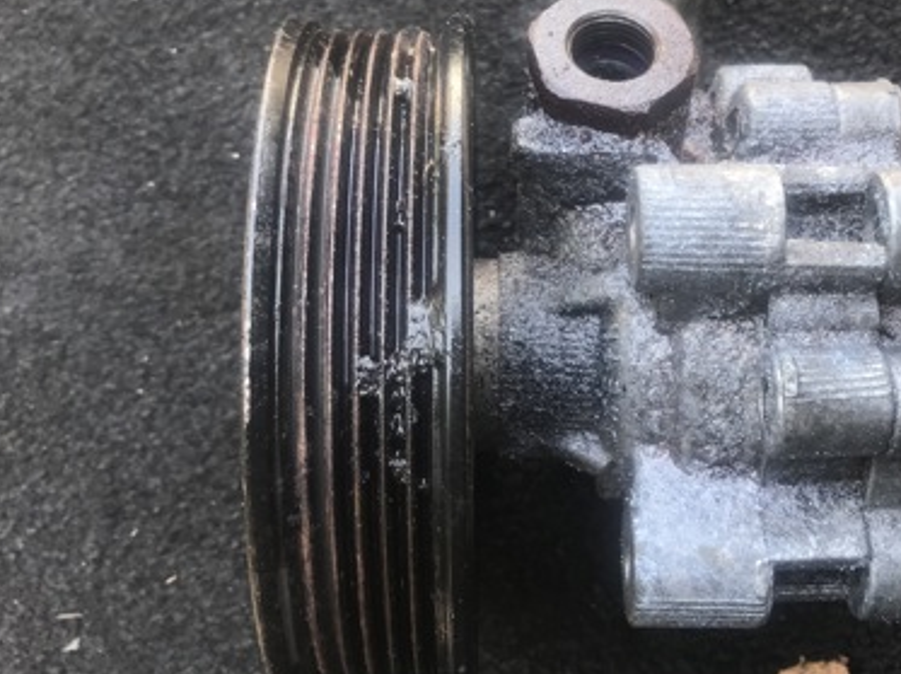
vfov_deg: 30.0
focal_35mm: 48
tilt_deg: -79.6
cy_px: 236
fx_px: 1248
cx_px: 580
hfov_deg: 39.3
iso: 25
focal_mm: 3.99
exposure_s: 1/50
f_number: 1.8
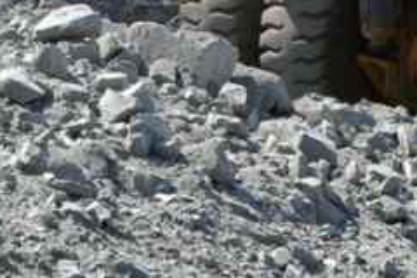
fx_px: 2235
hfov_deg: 10.7
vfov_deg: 6.6
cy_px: -479
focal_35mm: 193
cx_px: 233
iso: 200
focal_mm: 29
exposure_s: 1/320
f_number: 7.1
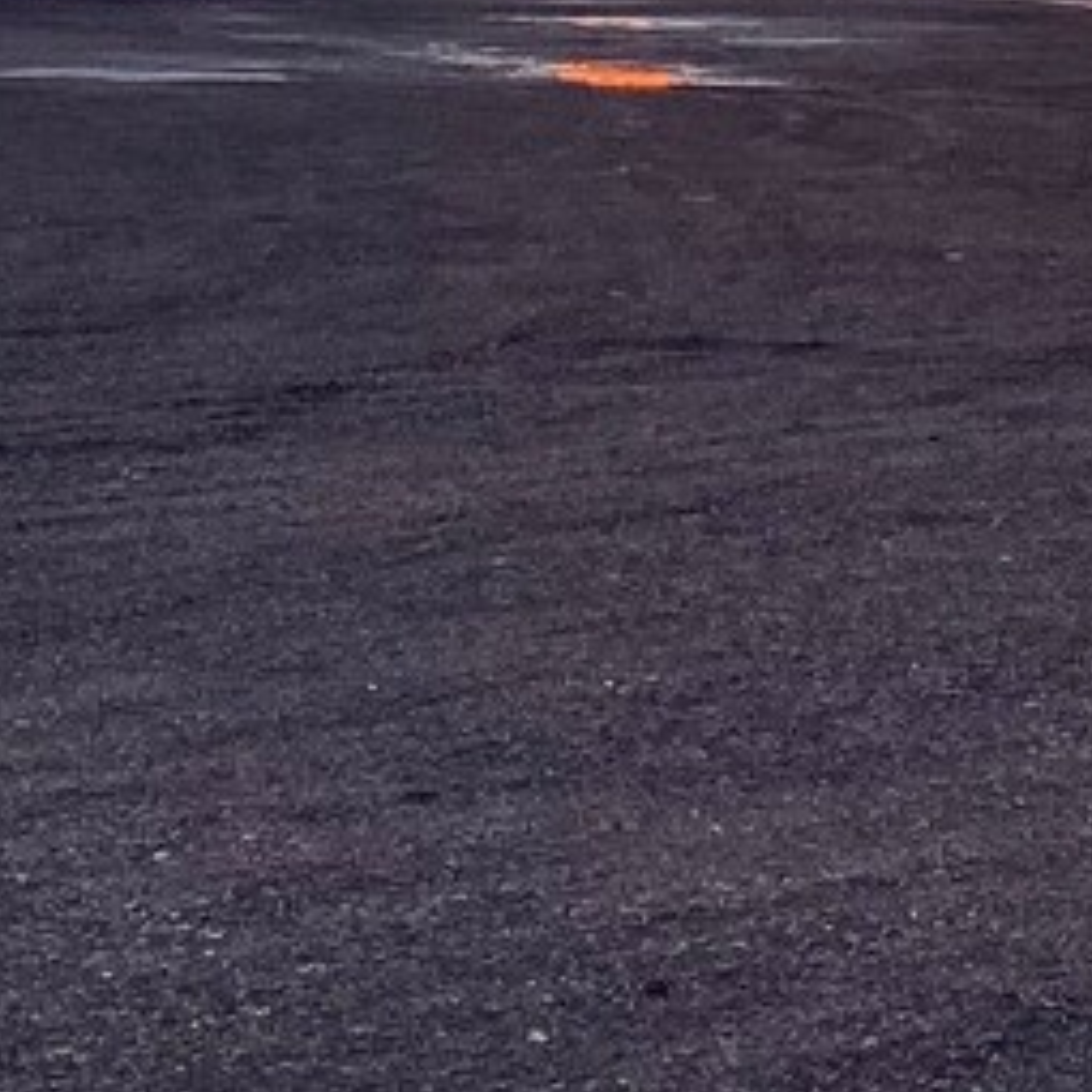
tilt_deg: +11.1
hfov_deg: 12.1
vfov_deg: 11.0
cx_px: 600
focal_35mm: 144
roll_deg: -0.9
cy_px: -1122
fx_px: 5139
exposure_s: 1/122
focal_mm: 4.25
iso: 80
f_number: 1.8
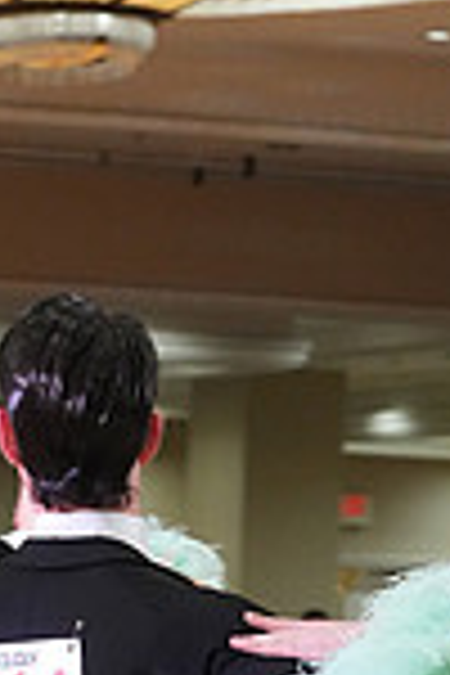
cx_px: 236
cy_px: 1053
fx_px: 5868
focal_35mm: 313
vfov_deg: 6.5
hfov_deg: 4.4
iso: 4000
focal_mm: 81
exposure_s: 1/200
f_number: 6.3
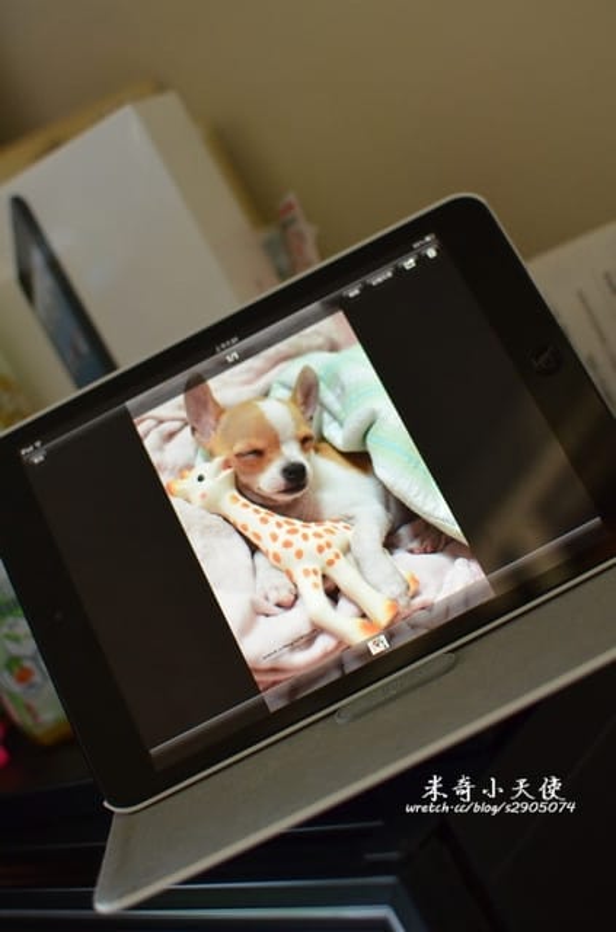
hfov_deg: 25.6
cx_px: 308
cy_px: 466
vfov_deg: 37.9
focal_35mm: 52
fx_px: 1355
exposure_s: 1/80
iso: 1600
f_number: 3.2
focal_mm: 35
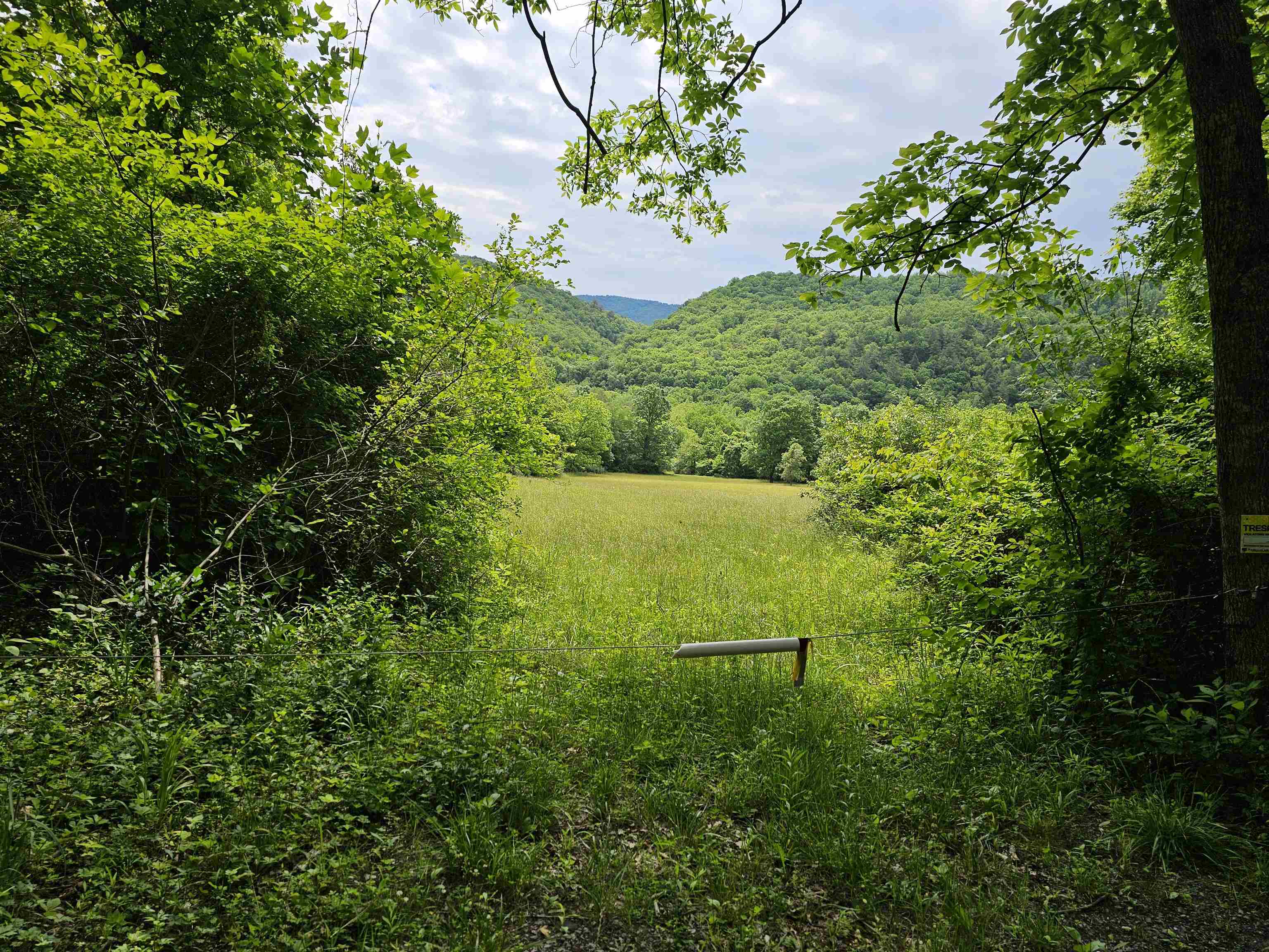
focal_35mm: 23
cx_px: 634
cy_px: 476
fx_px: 843
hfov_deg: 73.9
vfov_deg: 58.9
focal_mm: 6.3
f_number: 1.7
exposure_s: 1/657
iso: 10
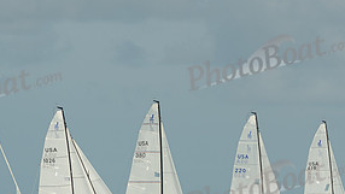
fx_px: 3889
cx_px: 125
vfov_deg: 2.9
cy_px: 139
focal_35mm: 425
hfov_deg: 5.1
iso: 200
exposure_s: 1/2000
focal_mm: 200
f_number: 5.6
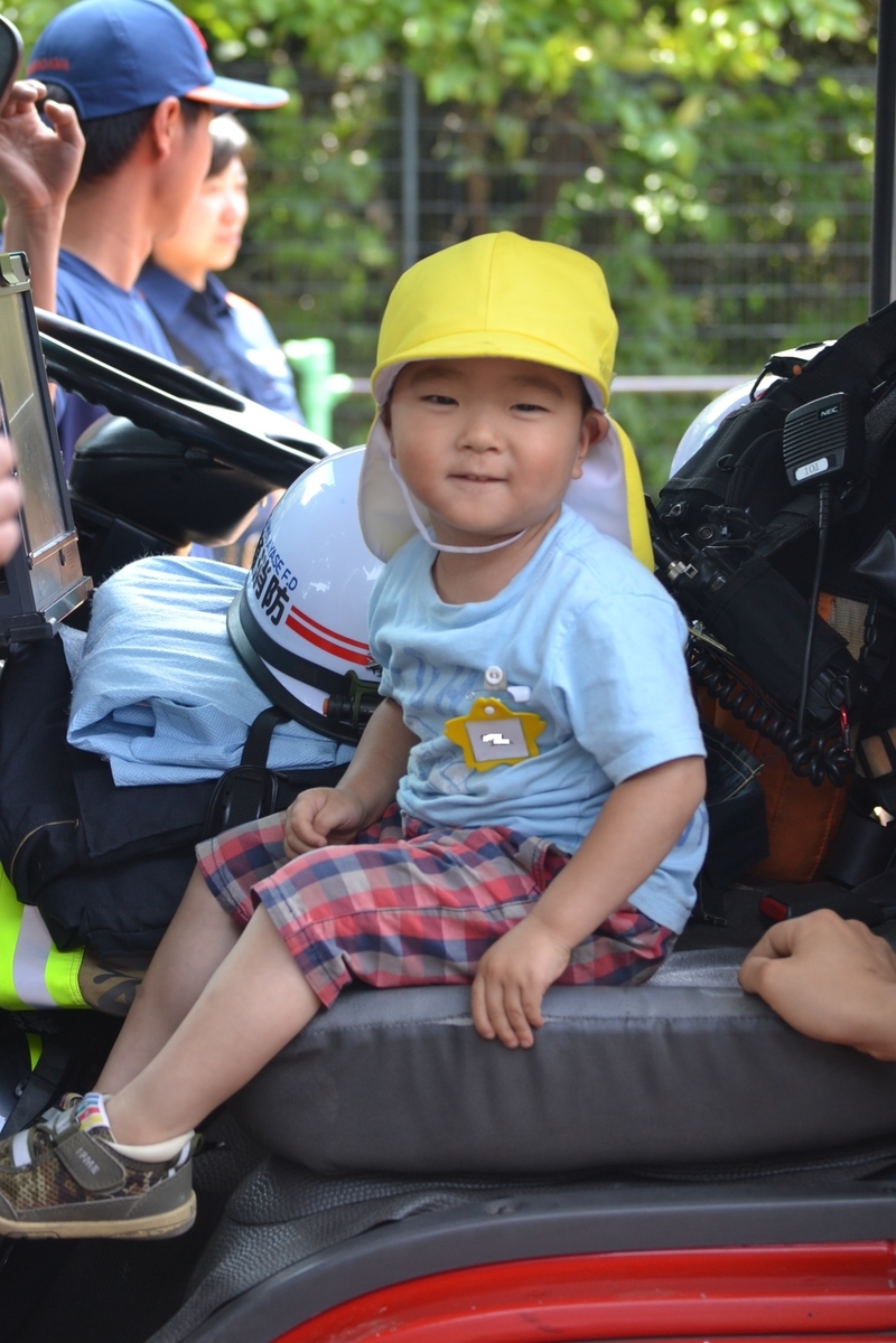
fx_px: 4032
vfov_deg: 18.9
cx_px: 448
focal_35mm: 108
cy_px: 672
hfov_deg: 12.7
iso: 400
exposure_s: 1/125
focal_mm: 72
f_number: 5.6
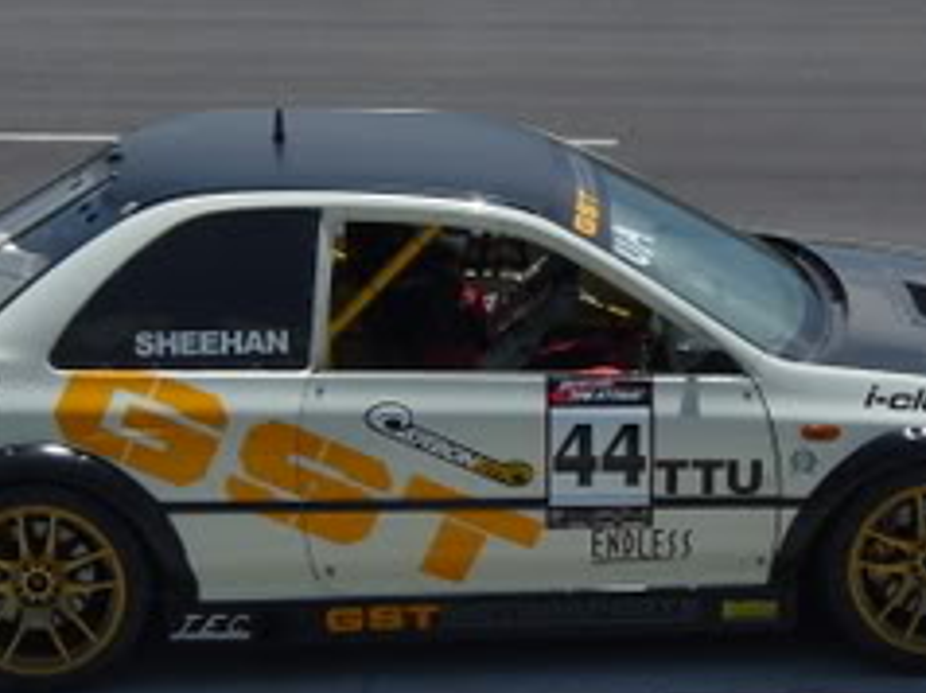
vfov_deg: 7.1
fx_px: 5612
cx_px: 486
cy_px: 456
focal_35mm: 210
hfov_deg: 9.4
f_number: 6.6
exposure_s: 1/640
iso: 80
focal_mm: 12.8
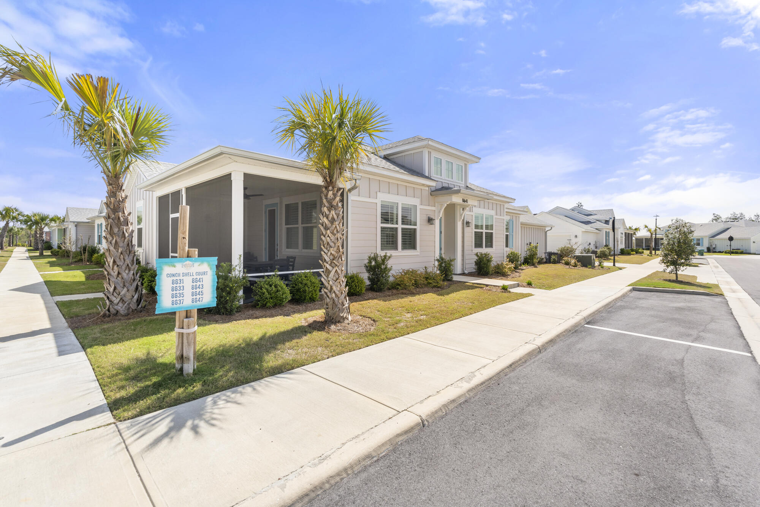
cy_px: 254
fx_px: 348
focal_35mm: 16
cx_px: 380
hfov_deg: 95.0
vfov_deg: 72.0
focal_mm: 16.5
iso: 320
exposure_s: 1/320
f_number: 8
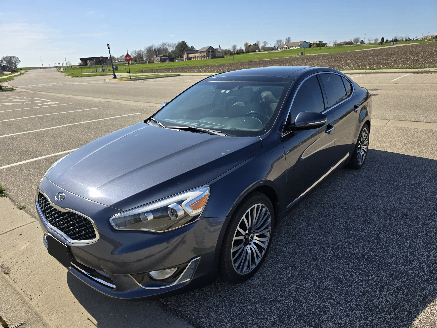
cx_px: 218
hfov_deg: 73.9
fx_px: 290
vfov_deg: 58.9
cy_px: 164
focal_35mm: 23
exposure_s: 1/769
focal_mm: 6.3
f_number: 1.7
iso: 12
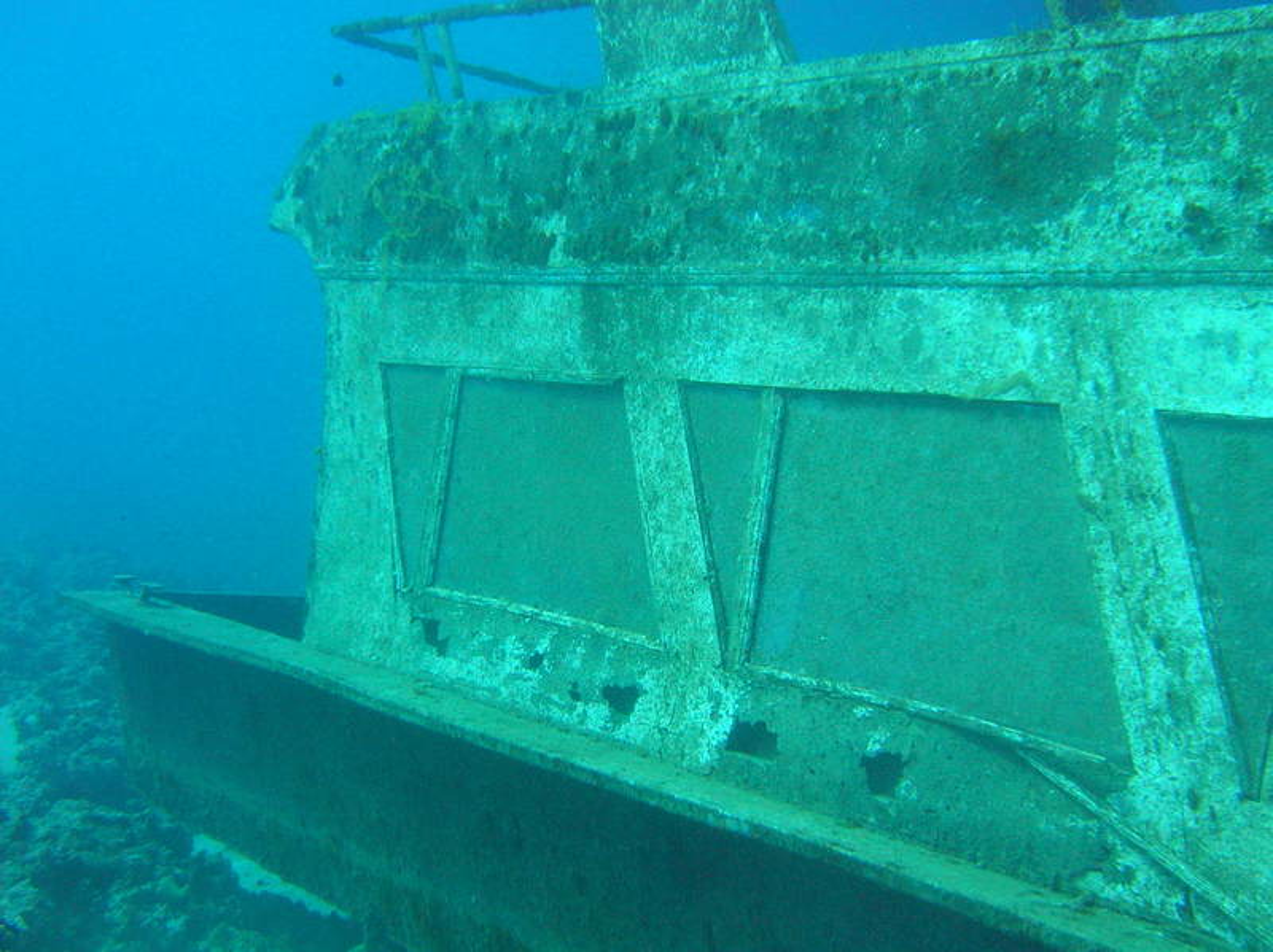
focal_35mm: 34
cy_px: 476
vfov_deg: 41.8
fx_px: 1250
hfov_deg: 54.0
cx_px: 636
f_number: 4.9
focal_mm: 5.7
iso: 50
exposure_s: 1/61.2
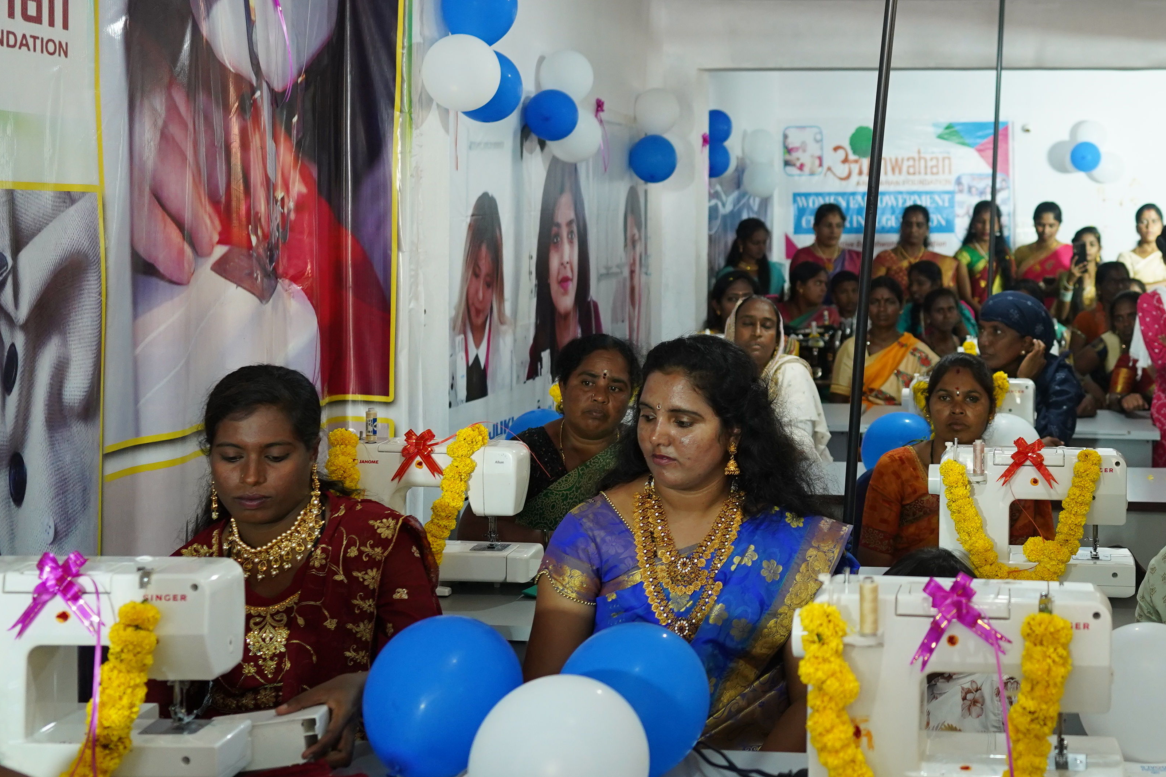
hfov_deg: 42.2
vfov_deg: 29.7
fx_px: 1457
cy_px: 262
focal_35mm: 45
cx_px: 887
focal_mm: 24
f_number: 2.5
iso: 1250
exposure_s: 1/250
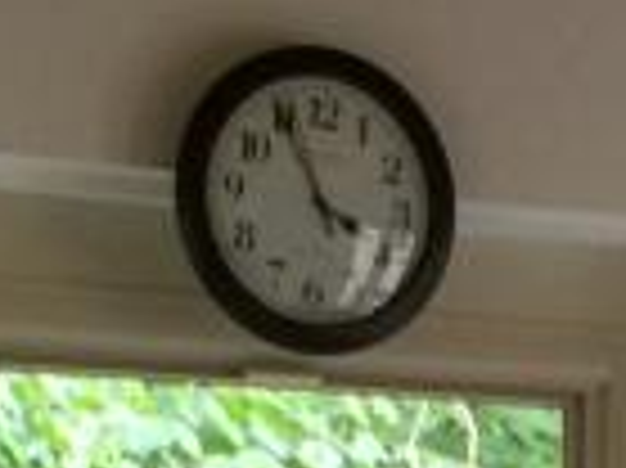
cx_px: 878
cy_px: 1274
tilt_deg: -6.0
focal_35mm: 214
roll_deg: -0.5
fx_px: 3867
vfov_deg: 6.5
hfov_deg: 9.1
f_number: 2.2
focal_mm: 4.15
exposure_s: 1/15
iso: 50
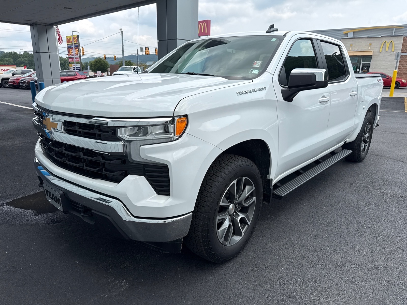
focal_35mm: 24
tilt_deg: -14.8
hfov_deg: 71.6
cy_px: 152
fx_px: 282
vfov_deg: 56.8
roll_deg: -0.8
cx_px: 204
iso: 80
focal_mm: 6.76
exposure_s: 1/3425
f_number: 1.78
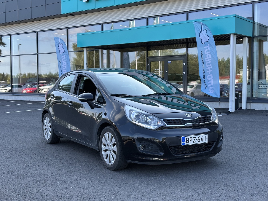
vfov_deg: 30.3
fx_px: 372
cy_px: 100
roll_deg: +0.0
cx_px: 134
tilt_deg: -3.0
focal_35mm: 48
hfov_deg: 39.7
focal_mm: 6.86
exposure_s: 1/448
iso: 64
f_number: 1.78
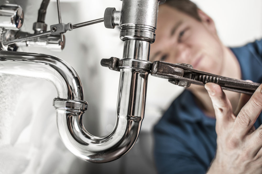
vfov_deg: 25.7
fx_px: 382
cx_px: 131
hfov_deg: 37.9
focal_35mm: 52
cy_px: 87
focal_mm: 35
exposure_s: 1/160
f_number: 2.8
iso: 100
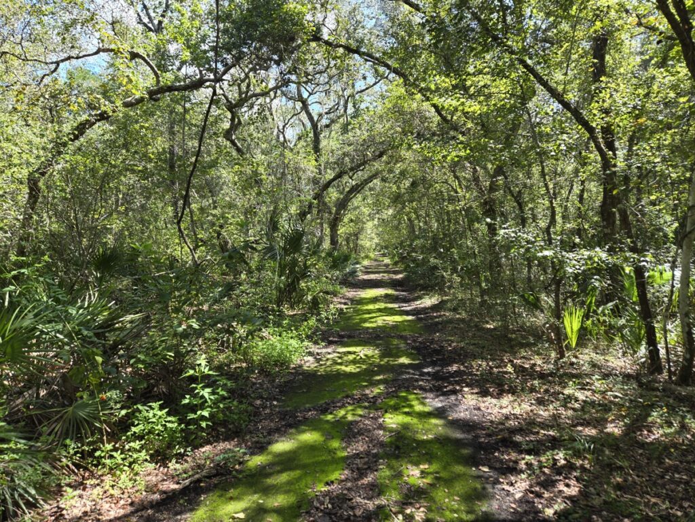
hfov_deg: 73.9
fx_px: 462
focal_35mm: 23
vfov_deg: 58.9
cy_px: 261
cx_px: 348
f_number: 1.8
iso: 25
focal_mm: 5.4
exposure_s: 1/197
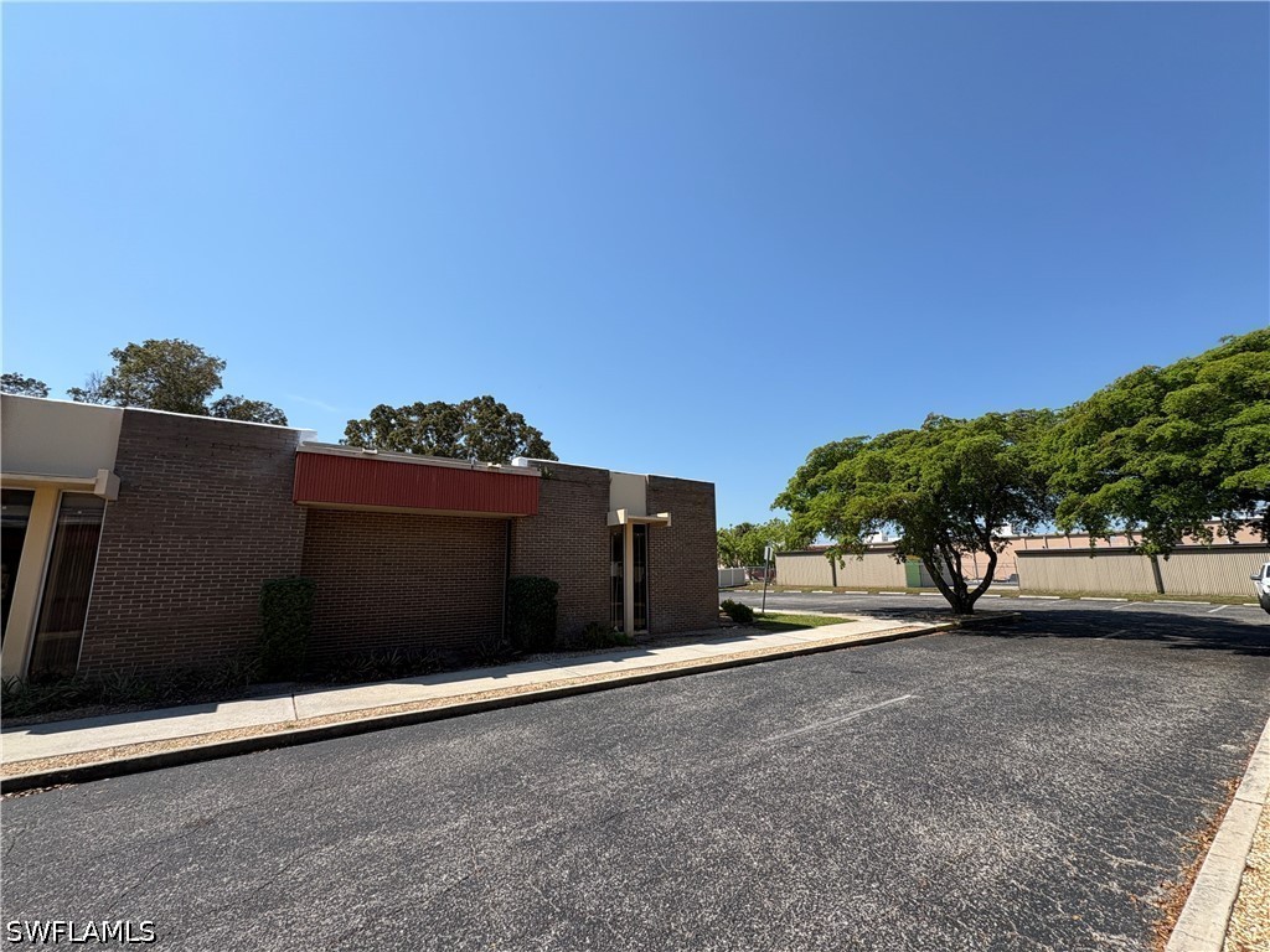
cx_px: 635
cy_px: 476
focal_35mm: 14
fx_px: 514
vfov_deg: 85.7
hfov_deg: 102.1
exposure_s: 1/1832
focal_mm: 2.22
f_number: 2.2
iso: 40
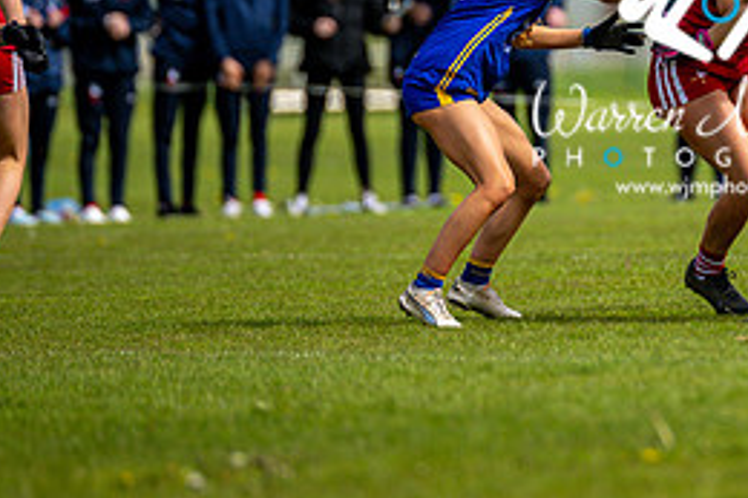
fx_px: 13912
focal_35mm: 670
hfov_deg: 3.1
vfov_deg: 2.0
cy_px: 68
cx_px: 719
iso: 220
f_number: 2.8
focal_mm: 300
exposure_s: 1/6400
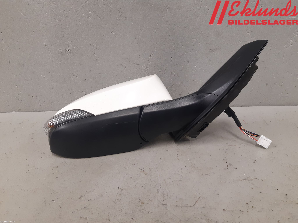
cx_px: 149
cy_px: 112
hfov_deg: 67.3
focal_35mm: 26
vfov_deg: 53.1
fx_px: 224
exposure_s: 1/50
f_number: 1.7
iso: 125
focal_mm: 3.93
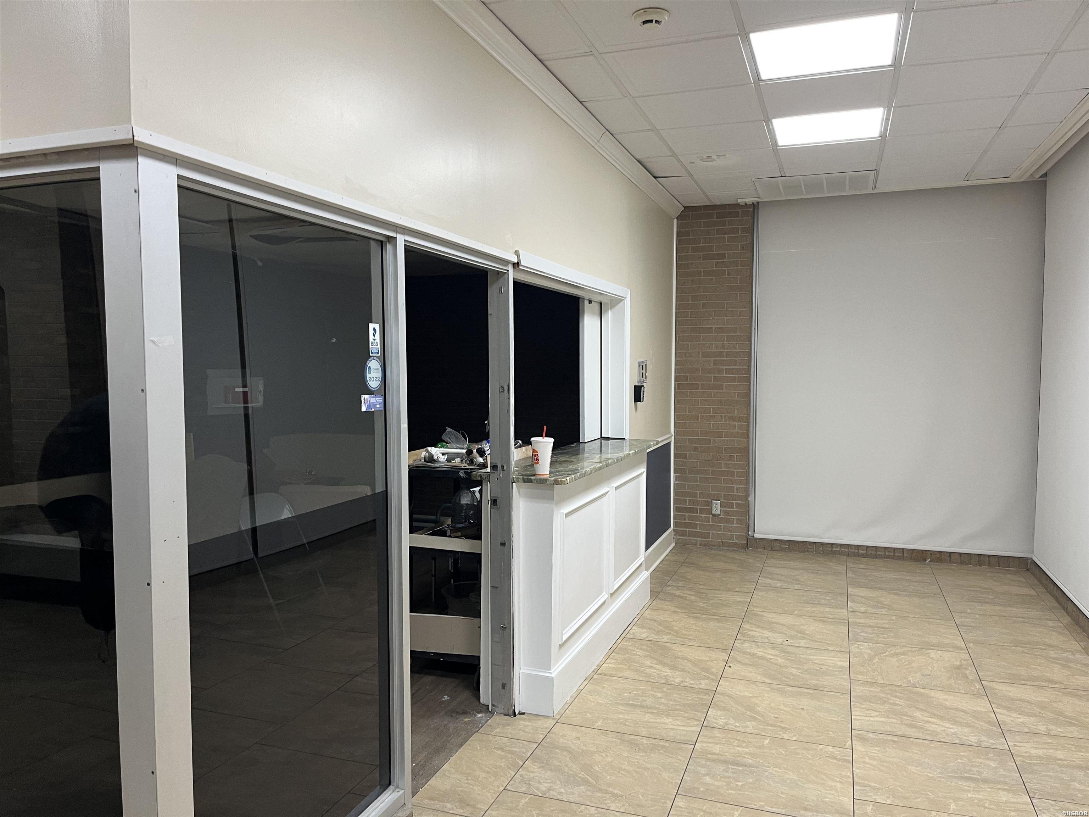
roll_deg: +0.5
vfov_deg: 53.1
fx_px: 818
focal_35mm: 26
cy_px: 408
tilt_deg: -3.7
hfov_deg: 67.3
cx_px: 544
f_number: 1.6
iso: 125
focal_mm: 5.1
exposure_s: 1/60
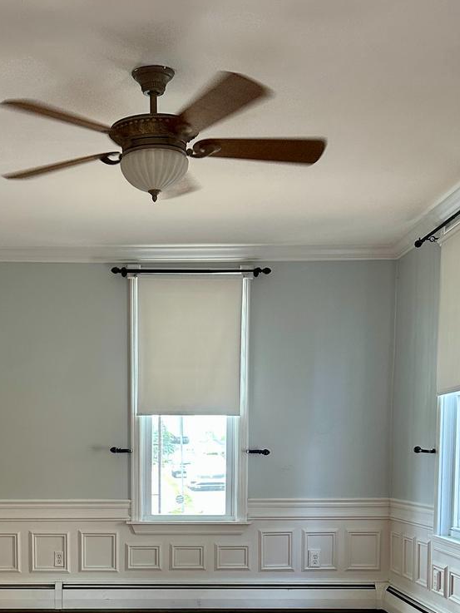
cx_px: 141
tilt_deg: -6.1
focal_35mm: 50
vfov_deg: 36.1
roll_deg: -0.9
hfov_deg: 28.9
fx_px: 886
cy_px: 538
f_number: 1.78
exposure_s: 1/120
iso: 200
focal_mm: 6.86
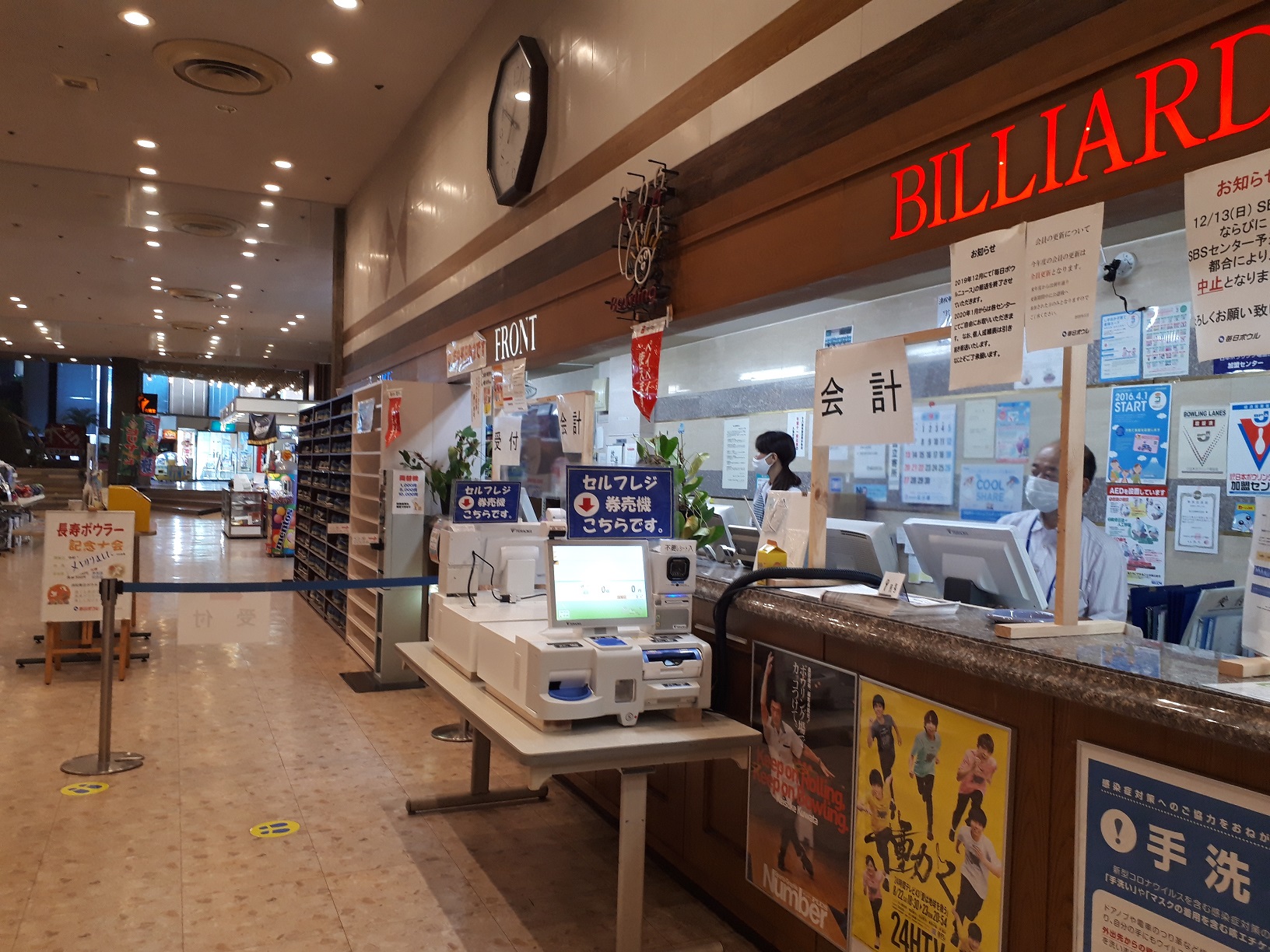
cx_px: 635
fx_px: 991
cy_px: 476
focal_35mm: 27
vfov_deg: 51.4
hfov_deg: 65.3
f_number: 1.9
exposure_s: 1/33
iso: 100
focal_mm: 3.6
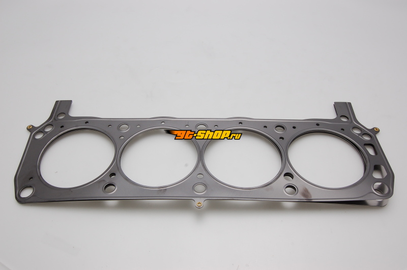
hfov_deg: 57.3
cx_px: 204
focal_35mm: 33
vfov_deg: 39.9
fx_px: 373
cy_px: 135
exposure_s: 1/125
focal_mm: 22
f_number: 11
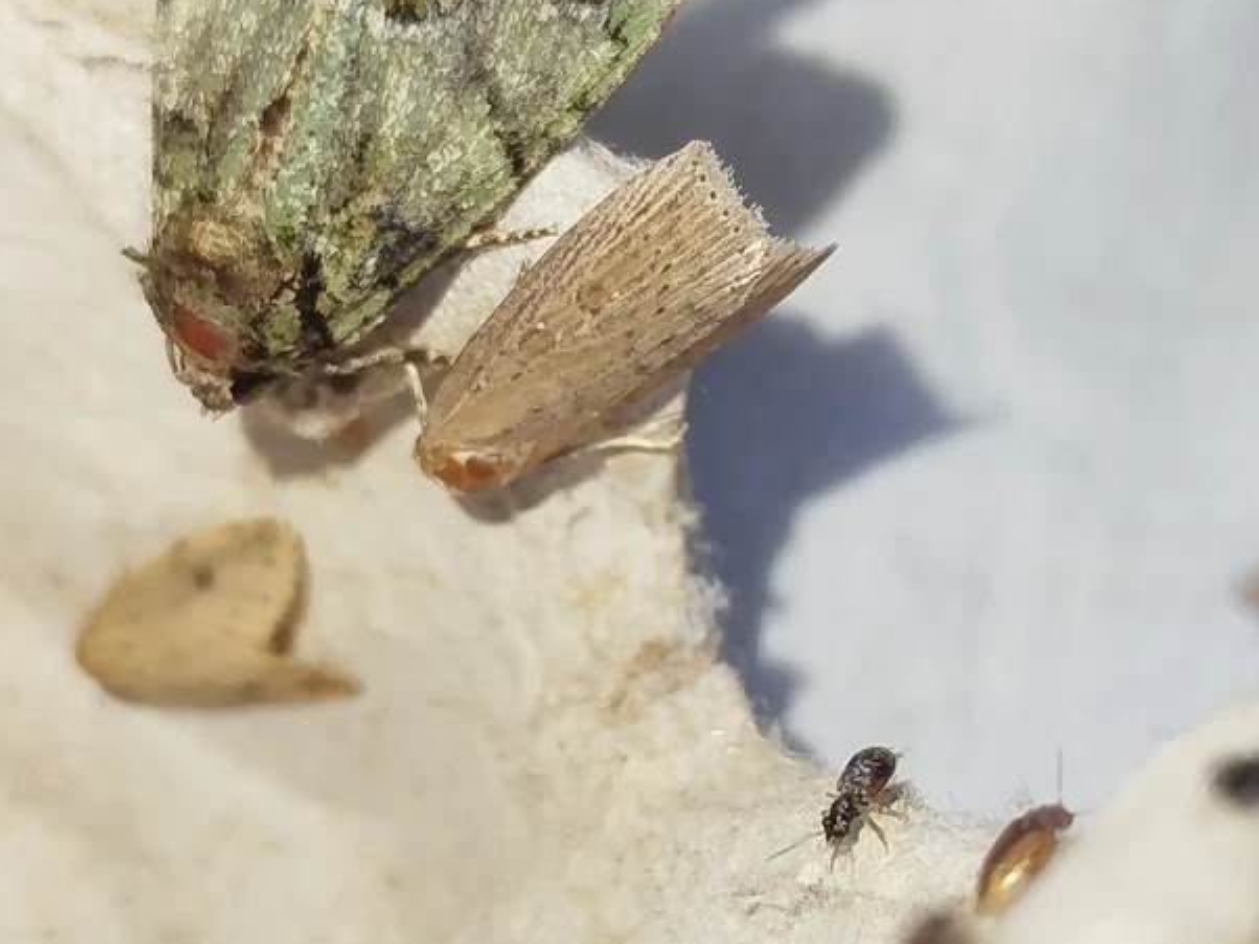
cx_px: 661
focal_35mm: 84
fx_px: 3054
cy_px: 456
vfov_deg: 17.6
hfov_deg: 23.3
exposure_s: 1/50
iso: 100
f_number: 1.7
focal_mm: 5.31
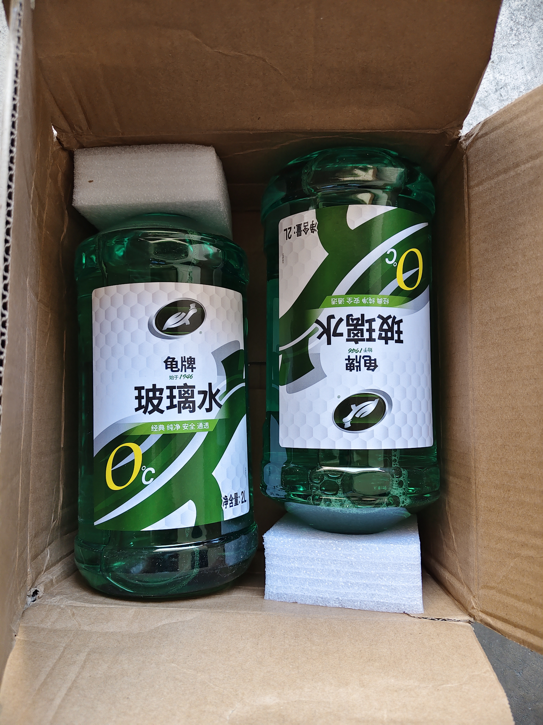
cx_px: 272
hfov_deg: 58.9
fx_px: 481
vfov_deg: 73.9
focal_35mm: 23
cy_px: 362
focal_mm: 5.56
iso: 91
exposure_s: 1/100
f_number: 1.88
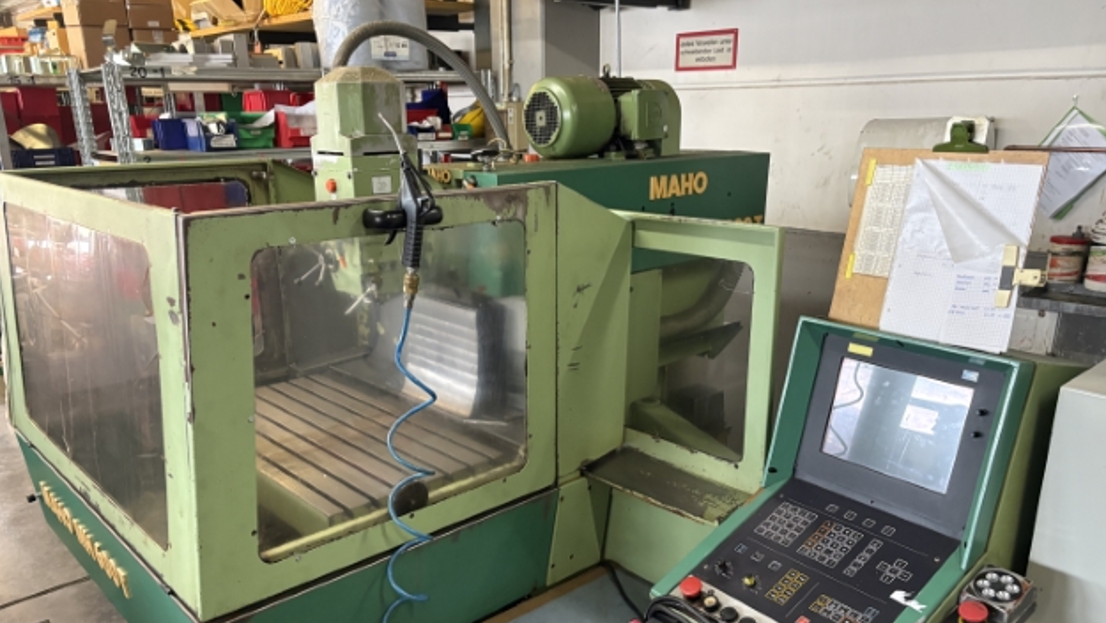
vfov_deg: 40.0
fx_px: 851
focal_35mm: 29
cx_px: 541
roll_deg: +1.7
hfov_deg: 66.0
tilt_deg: -18.0
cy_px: 382
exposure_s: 1/50
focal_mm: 5.96
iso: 250
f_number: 1.6
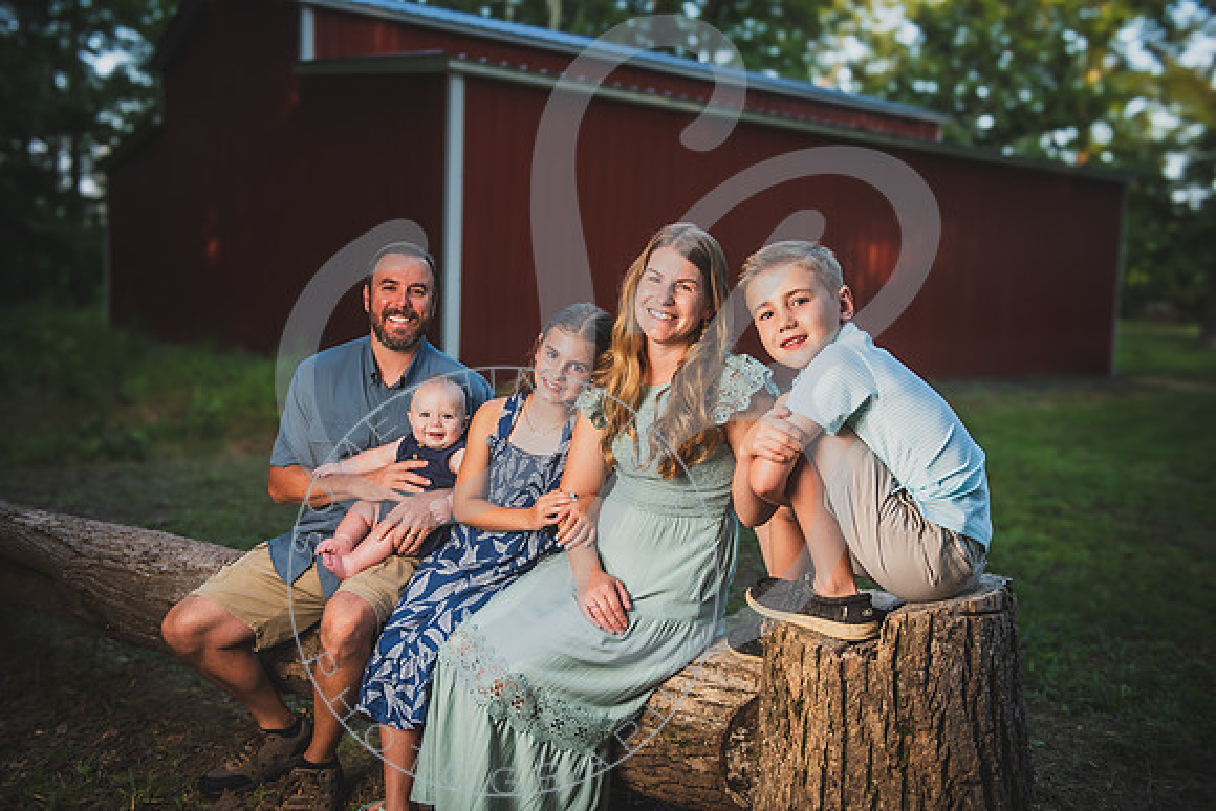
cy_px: 406
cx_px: 608
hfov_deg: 55.8
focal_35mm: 34
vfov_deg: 38.9
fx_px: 1149
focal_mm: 34
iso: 100
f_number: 2.8
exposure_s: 1/200
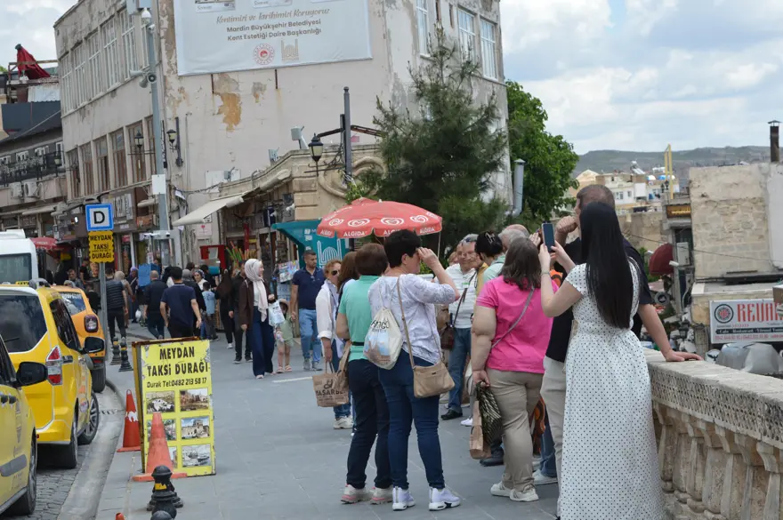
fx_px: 1793
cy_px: 260
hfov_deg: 24.6
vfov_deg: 16.5
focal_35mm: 82
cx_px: 392
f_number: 7.1
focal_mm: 55
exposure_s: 1/200
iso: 100
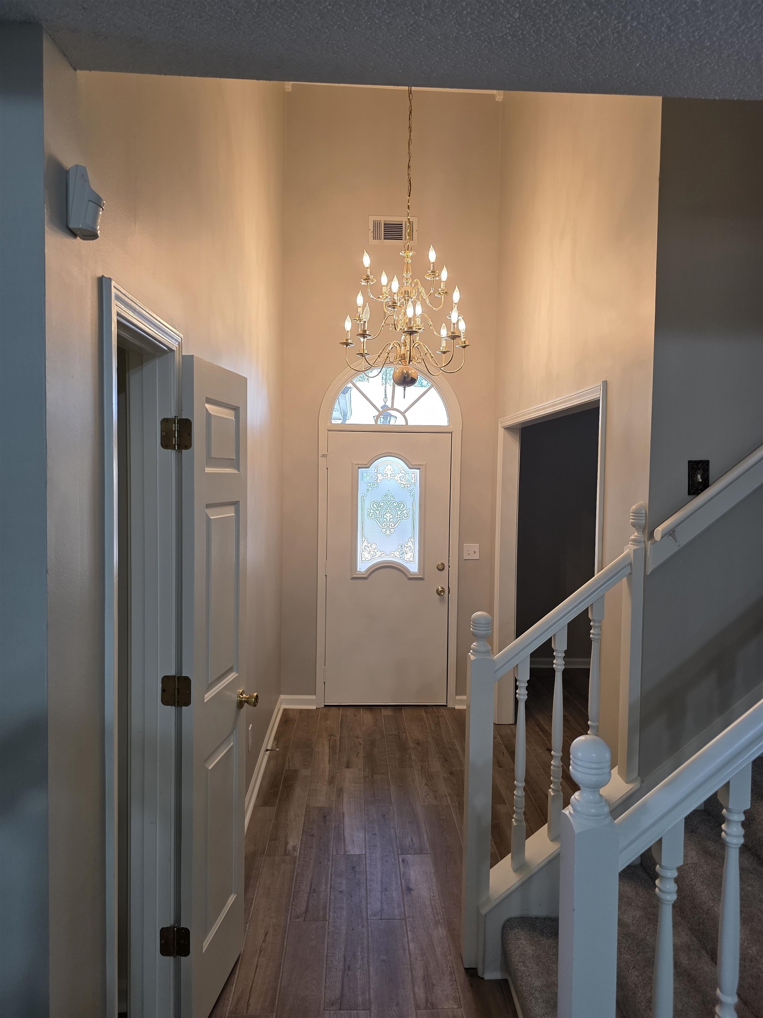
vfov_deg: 73.9
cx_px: 382
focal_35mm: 23
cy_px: 509
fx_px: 676
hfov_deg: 58.9
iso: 125
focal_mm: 6.3
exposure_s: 1/120
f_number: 1.7
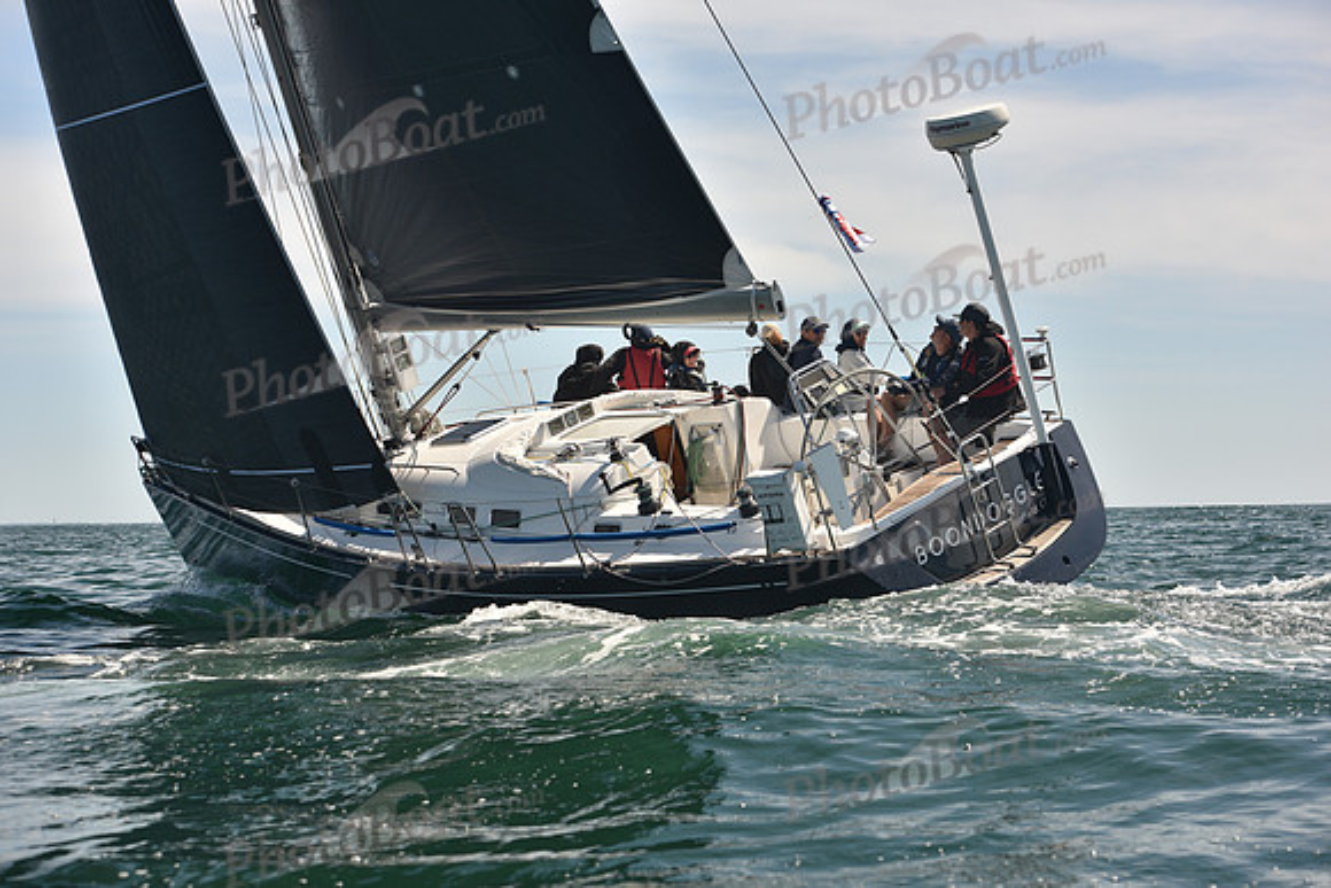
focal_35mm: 70
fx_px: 2589
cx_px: 666
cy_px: 444
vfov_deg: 19.5
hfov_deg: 28.8
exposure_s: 1/640
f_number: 5.6
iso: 250
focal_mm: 70
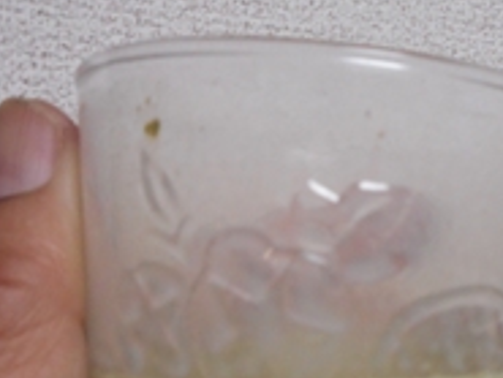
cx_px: 362
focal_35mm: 54
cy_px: 348
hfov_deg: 34.9
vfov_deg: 26.1
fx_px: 785
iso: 320
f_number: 3.7
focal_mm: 4.5
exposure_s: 1/30
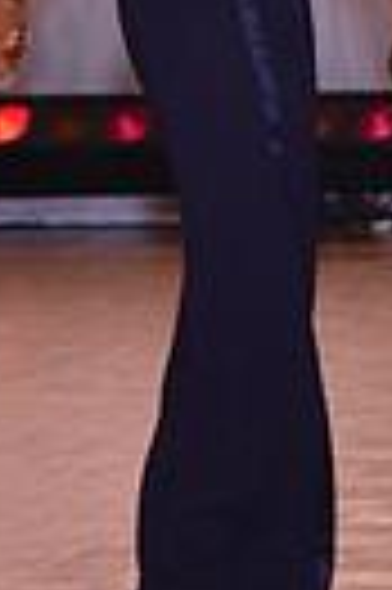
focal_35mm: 488
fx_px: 7991
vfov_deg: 4.2
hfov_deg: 2.8
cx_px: 223
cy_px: -365
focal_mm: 110
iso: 1250
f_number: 4.5
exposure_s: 1/250
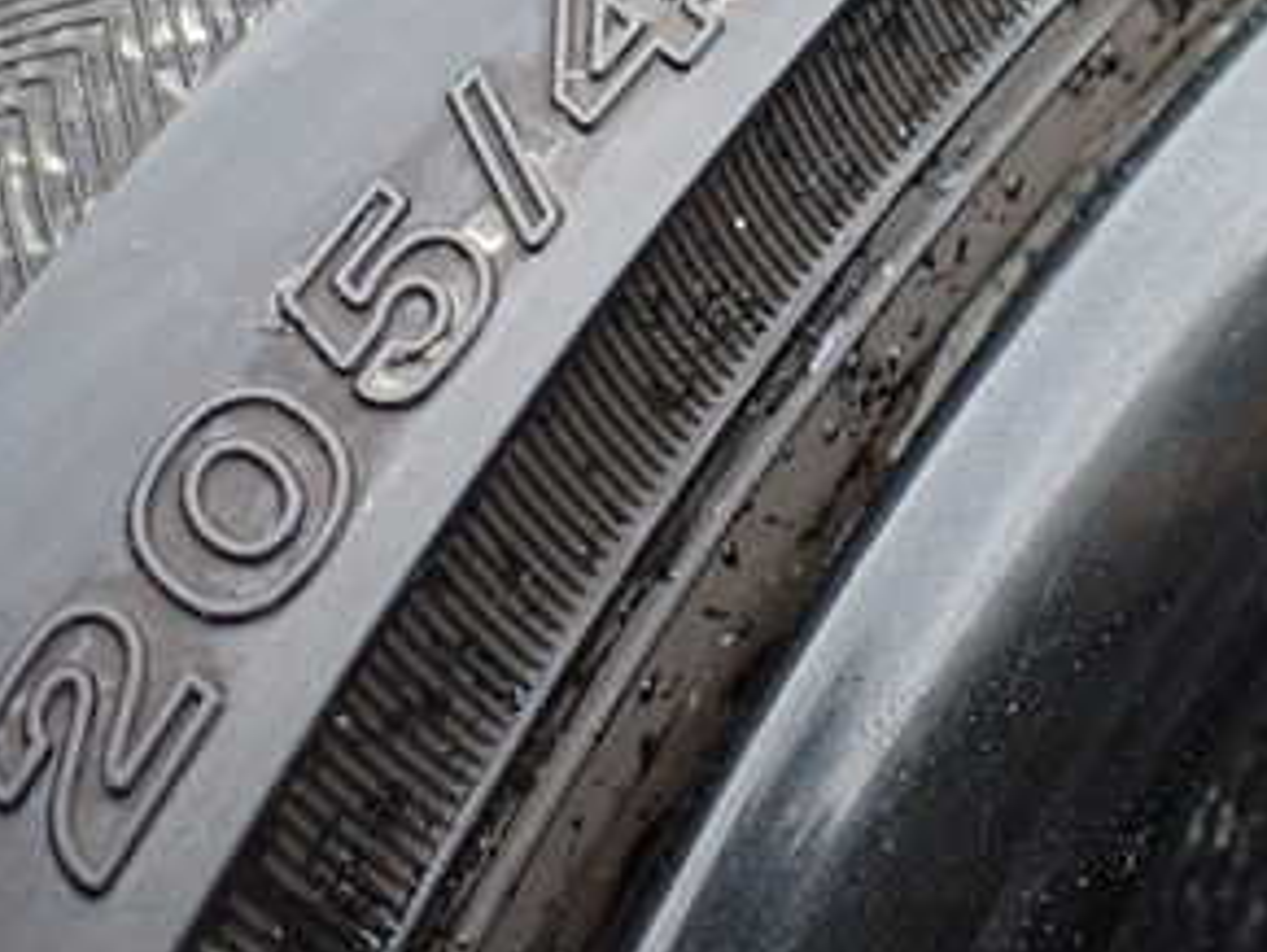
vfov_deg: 23.2
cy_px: 127
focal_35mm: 62
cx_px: 778
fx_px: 2271
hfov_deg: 31.1
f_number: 2.3
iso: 400
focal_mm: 5.4
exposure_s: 1/125
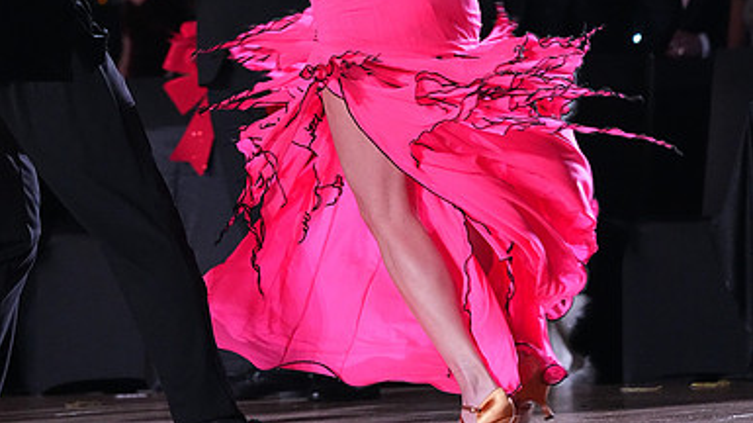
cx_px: 376
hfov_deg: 7.2
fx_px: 5986
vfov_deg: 4.0
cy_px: -116
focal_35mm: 300
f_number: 5.6
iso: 10000
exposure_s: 1/400
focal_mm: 190
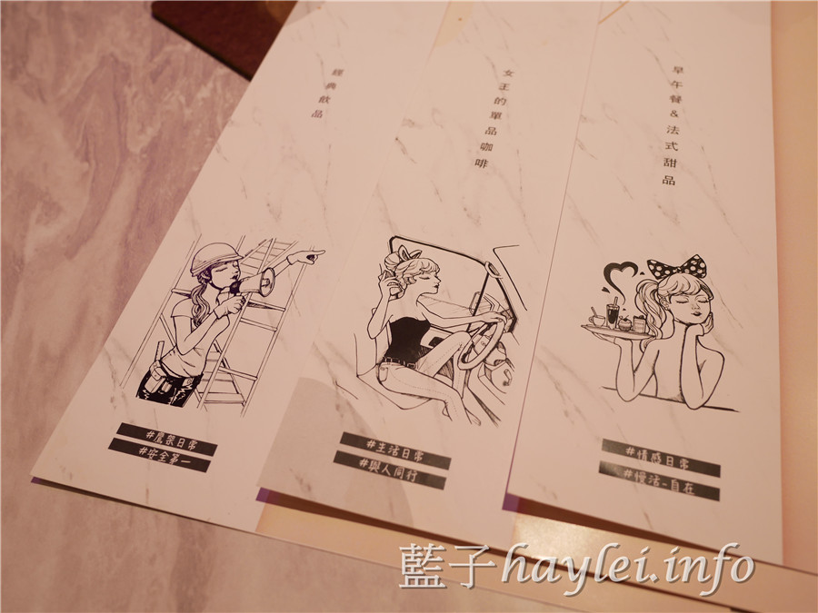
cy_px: 306
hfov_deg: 60.0
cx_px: 409
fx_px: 709
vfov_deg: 46.8
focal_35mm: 30
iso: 200
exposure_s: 1/40
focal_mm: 15
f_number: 3.5
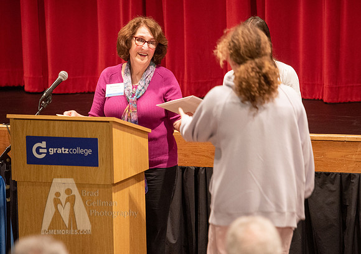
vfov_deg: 6.8
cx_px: 180
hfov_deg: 9.7
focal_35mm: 209
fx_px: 2138
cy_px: 136
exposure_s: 1/80
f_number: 2.8
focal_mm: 170
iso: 2500
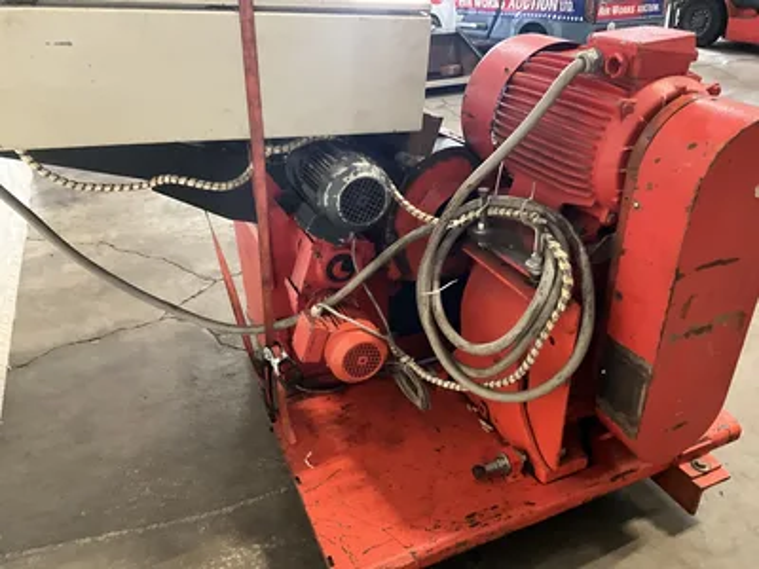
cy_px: 284
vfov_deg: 48.2
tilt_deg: -29.0
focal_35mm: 29
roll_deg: +0.3
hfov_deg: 61.7
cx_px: 380
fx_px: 636
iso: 500
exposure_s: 1/30
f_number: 1.8
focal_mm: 3
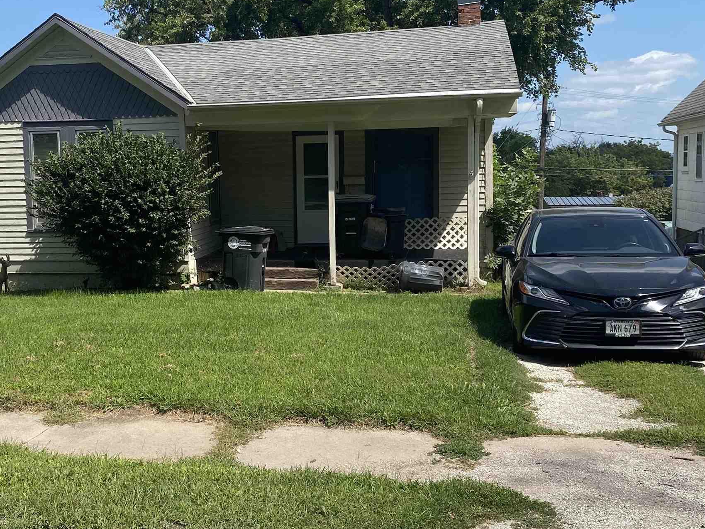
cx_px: 212
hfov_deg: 39.7
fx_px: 957
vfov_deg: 30.9
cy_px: 254
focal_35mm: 47
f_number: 1.8
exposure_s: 1/2890
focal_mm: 4.25
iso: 32
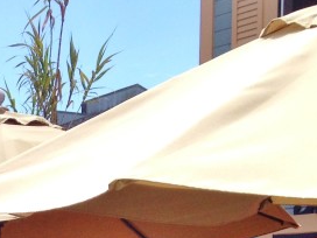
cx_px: -162
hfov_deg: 14.0
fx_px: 1209
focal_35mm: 132
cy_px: 418
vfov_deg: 10.6
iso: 50
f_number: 2.4
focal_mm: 4.28
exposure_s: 1/1346
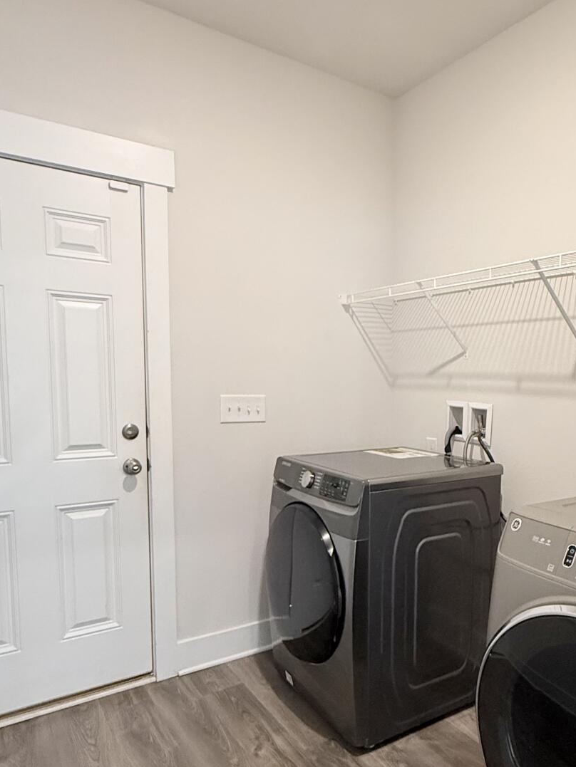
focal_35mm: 26
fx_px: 577
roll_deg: -0.6
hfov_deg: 52.1
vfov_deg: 67.0
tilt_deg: -5.4
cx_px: 384
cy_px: 438
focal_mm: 2.22
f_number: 2.2
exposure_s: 1/60
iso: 400
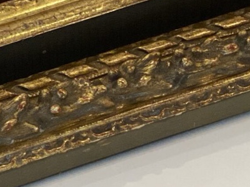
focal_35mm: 234
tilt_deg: -39.8
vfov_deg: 6.3
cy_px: -84
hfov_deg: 8.4
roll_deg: +4.6
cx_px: -42
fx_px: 1690
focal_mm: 6
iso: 250
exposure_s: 1/120
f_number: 2
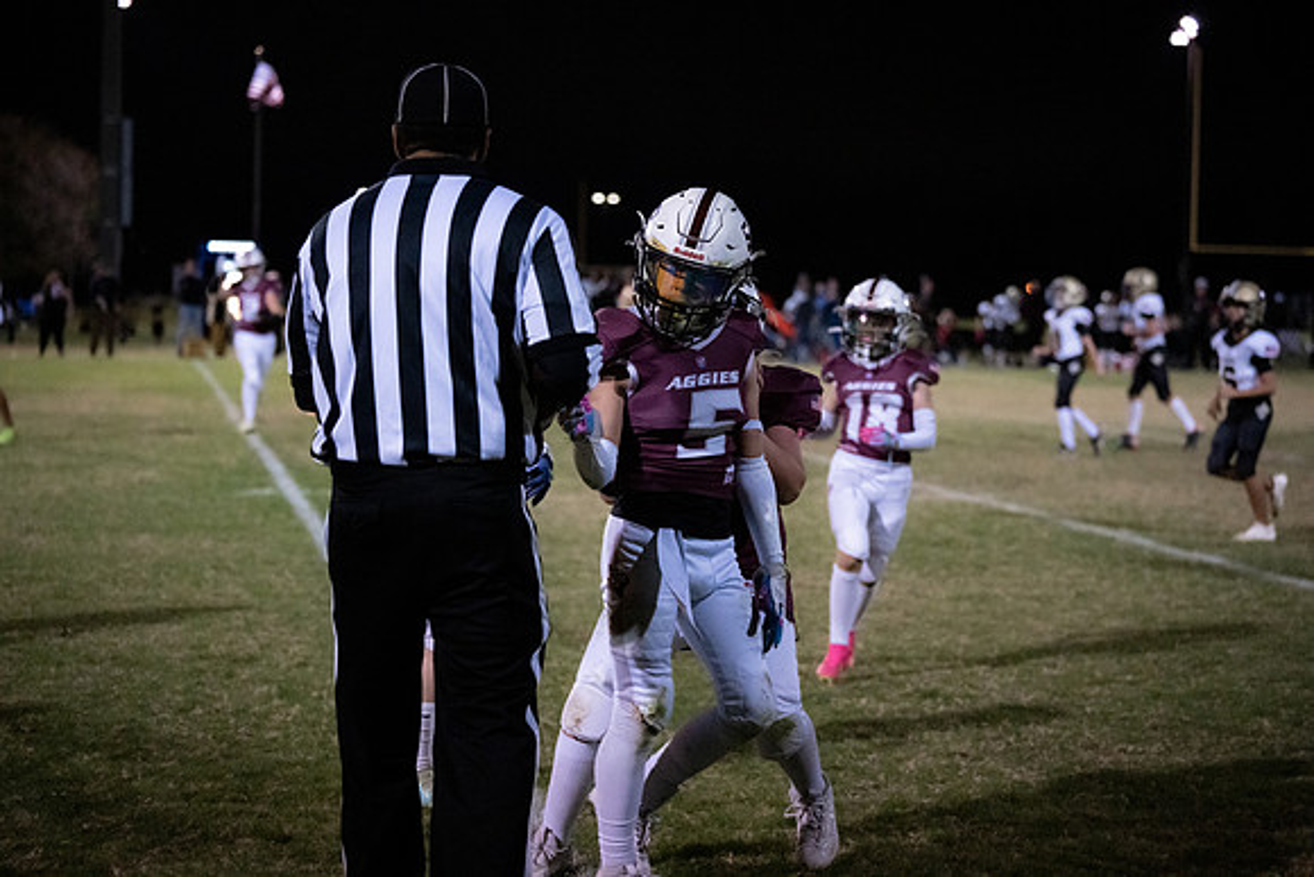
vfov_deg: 19.5
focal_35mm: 70
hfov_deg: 28.8
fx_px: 2555
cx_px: 657
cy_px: 438
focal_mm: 70
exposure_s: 1/1000
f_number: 2.8
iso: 12800
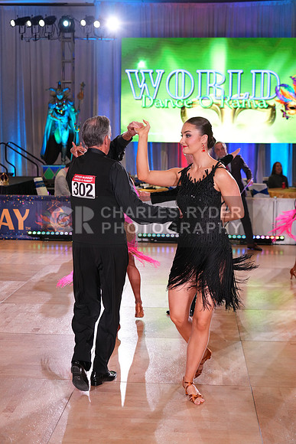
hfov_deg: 23.8
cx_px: 148
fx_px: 703
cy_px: 222
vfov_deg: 35.0
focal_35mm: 57
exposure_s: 1/400
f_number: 4
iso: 2000
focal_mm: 57
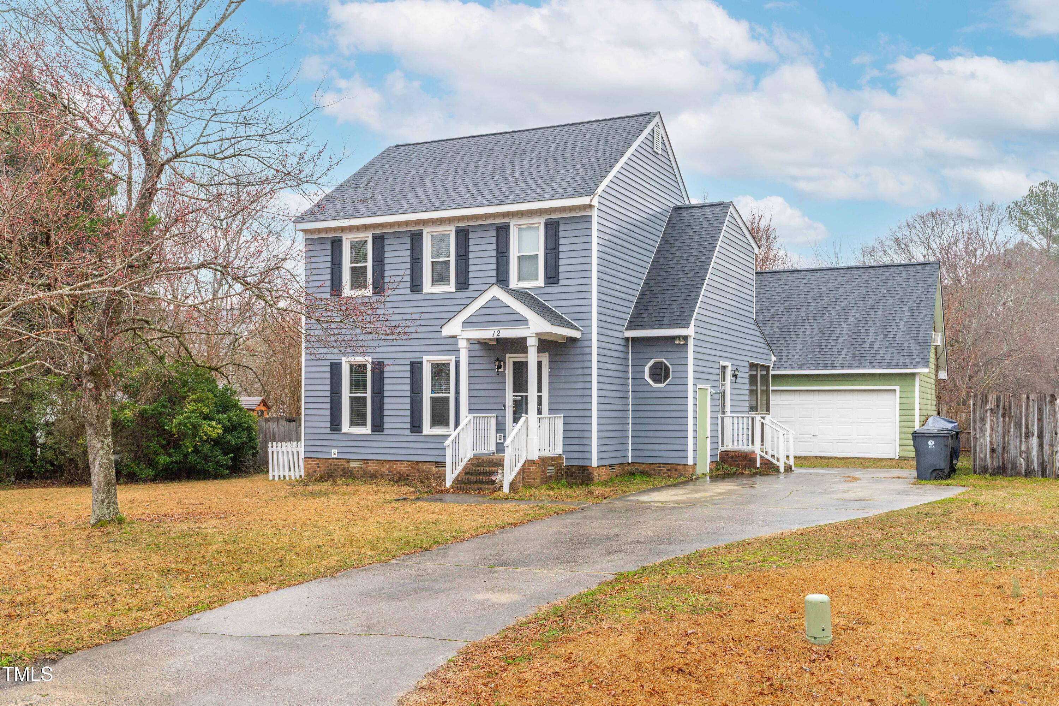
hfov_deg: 54.4
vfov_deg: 37.8
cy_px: 353
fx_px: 1029
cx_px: 530
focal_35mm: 35
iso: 250
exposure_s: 1/125
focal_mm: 35
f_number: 8
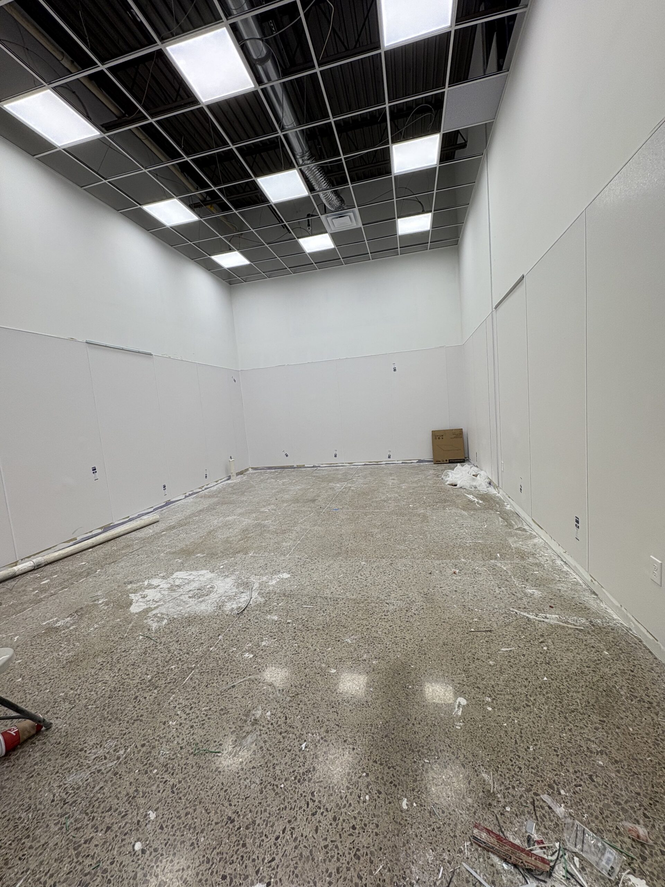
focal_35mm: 14
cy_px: 444
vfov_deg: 102.1
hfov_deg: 85.7
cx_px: 332
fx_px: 359
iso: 50
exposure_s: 1/120
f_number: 2.2
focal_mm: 2.22
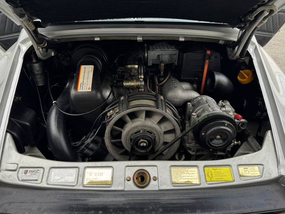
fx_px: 198
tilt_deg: -33.7
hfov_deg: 71.6
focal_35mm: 24
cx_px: 142
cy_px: 107
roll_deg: +0.6
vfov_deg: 56.8
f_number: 1.78
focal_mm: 6.76
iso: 64
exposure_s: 1/236
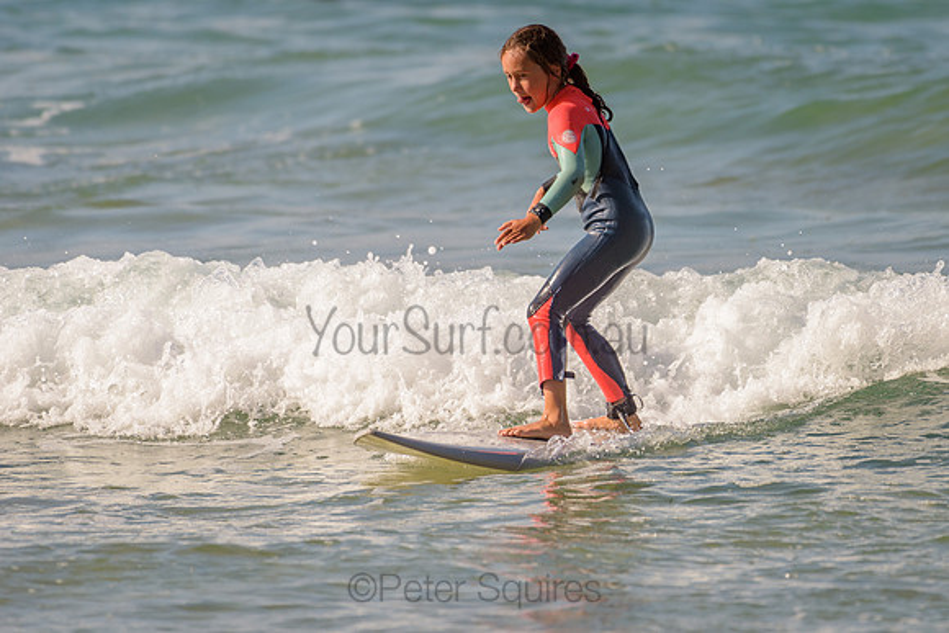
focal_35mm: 613
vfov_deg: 2.2
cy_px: 256
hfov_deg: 3.4
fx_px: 16172
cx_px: 582
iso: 140
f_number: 5.6
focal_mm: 500
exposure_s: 1/2000
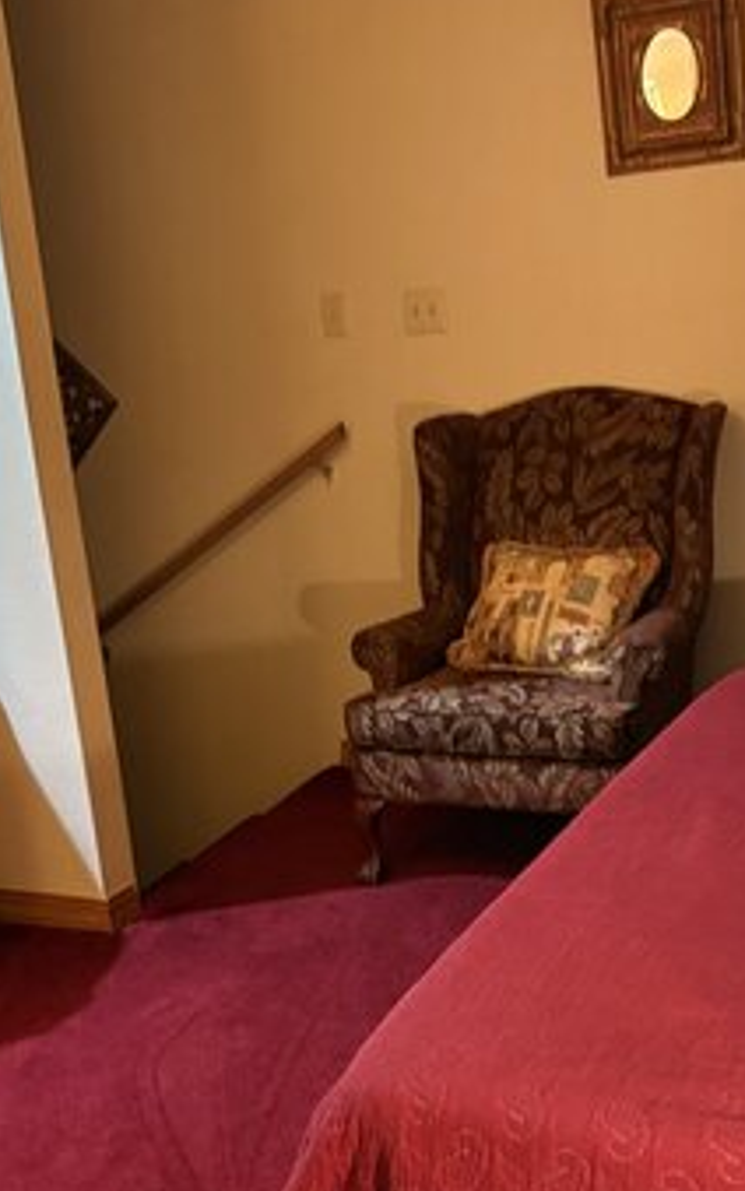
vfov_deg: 38.3
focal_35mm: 52
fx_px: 1689
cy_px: 815
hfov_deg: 24.9
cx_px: 390
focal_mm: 5.96
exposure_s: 1/30
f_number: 1.6
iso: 500
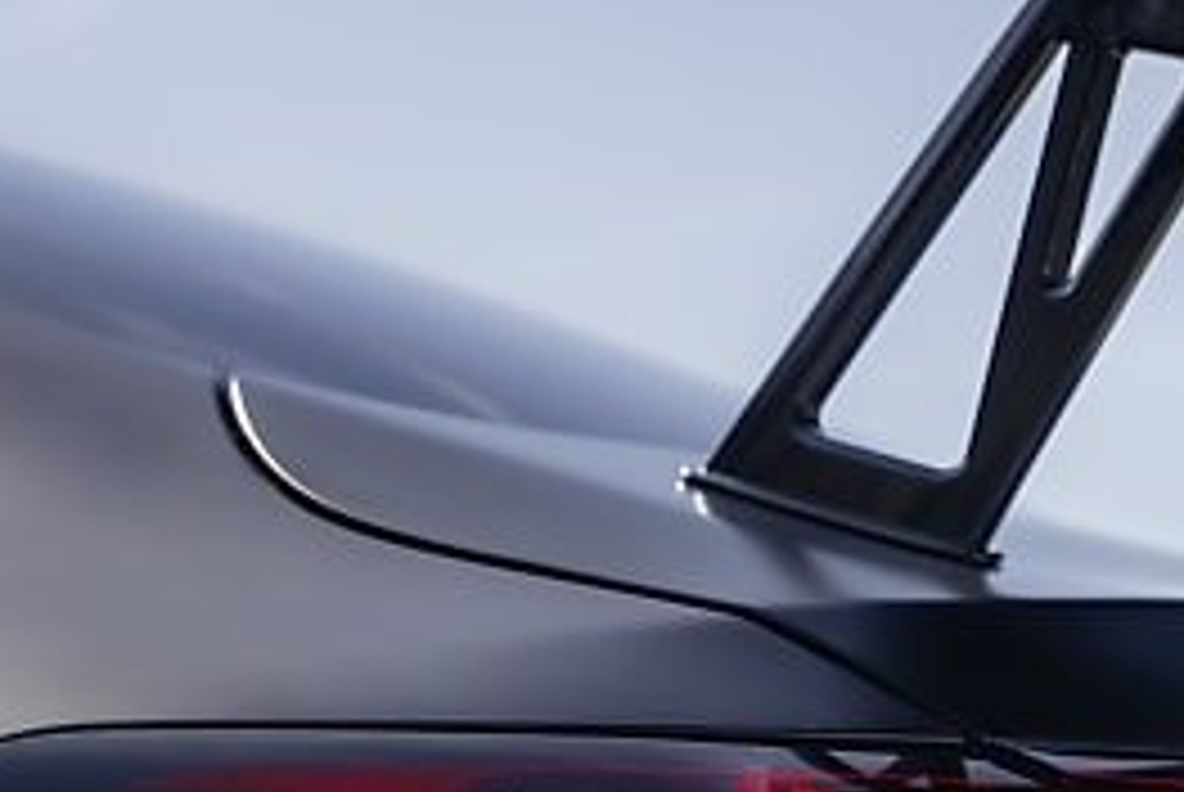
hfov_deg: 20.5
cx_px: 1013
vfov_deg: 13.7
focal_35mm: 98
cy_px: 886
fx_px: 3227
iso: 160
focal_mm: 43
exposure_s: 1/160
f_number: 3.2
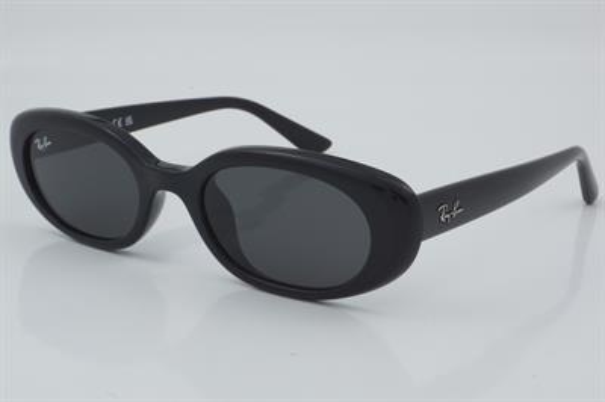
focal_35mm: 75
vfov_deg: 18.2
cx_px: 302
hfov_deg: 27.0
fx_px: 1259
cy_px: 201
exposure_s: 1/4
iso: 100
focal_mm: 50
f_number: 29
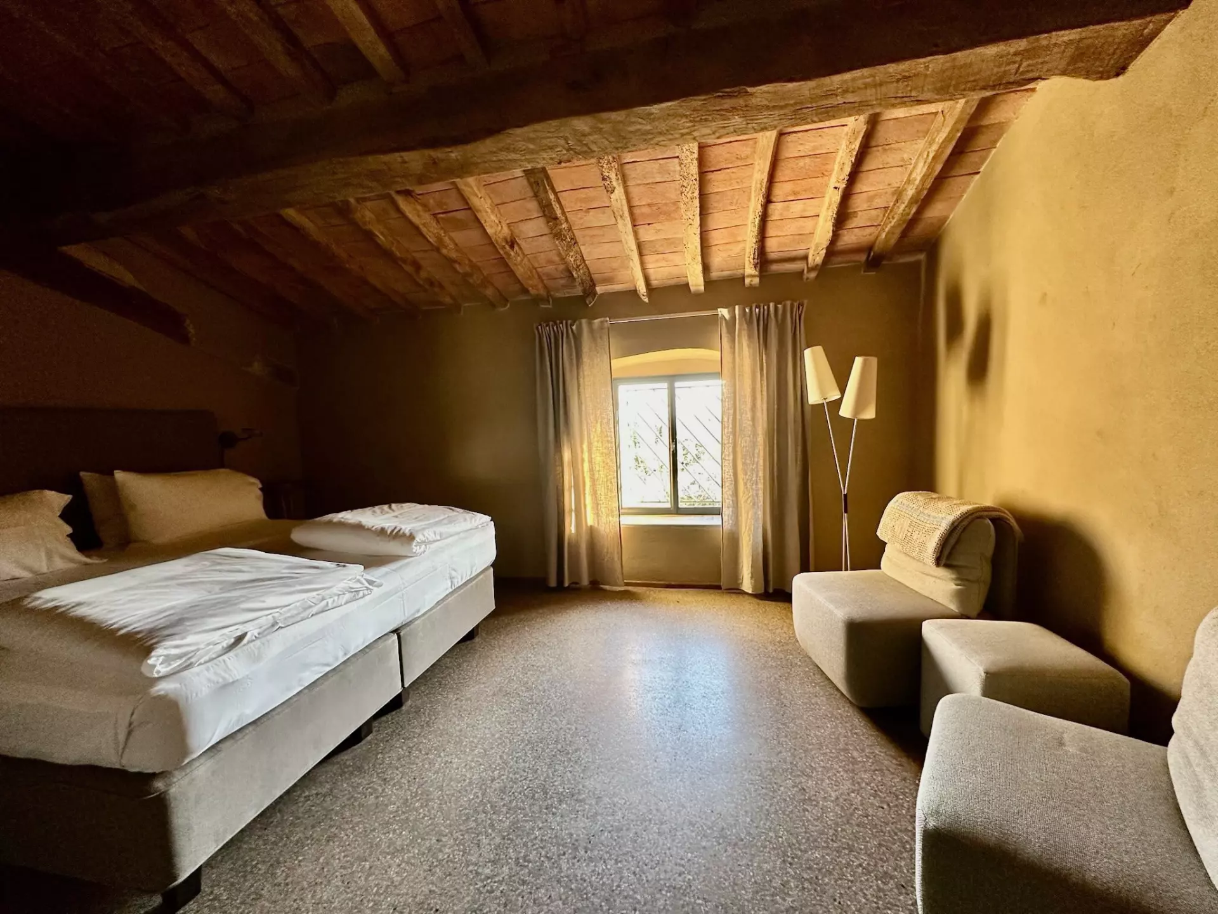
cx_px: 609
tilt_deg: -3.8
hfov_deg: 102.1
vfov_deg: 85.7
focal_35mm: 14
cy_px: 457
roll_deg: +2.4
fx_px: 493
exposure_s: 1/50
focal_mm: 2.22
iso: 200
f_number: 2.2
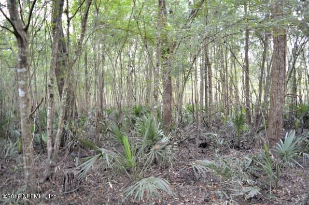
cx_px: 154
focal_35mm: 27
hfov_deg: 67.5
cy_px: 102
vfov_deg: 47.7
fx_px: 231
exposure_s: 1/13
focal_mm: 18
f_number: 3.5
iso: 200
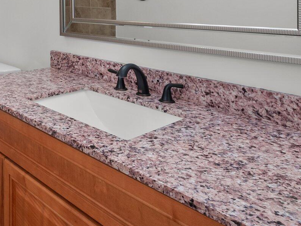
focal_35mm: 36
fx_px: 313
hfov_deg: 46.6
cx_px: 34
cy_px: 7
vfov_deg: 36.2
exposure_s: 1/25
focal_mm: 7
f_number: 4
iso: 400
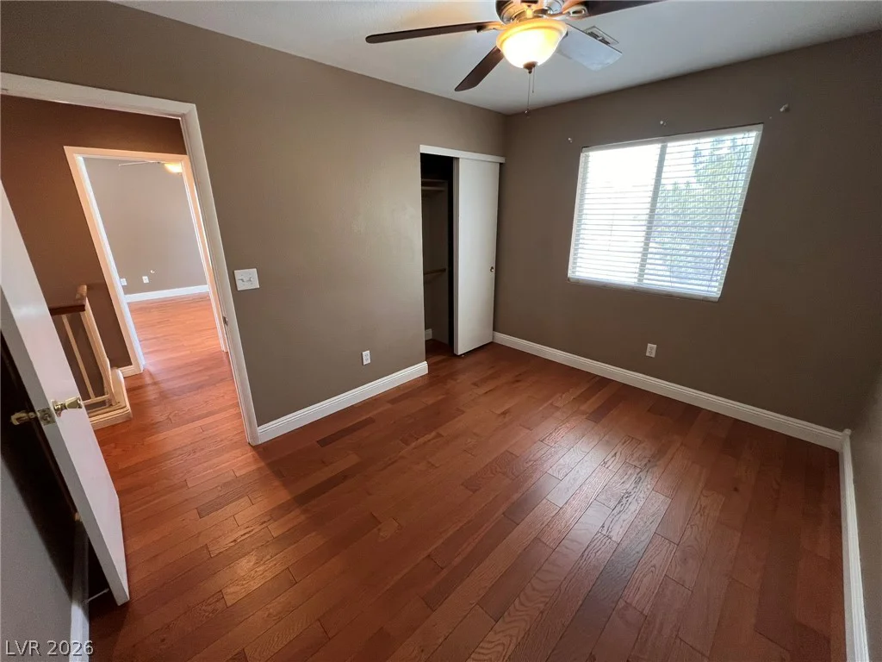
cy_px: 331
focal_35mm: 13
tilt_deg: -19.4
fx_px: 331
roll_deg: +0.1
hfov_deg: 106.2
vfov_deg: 89.9
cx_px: 441
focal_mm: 1.57
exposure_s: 1/60
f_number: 1.8
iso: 160
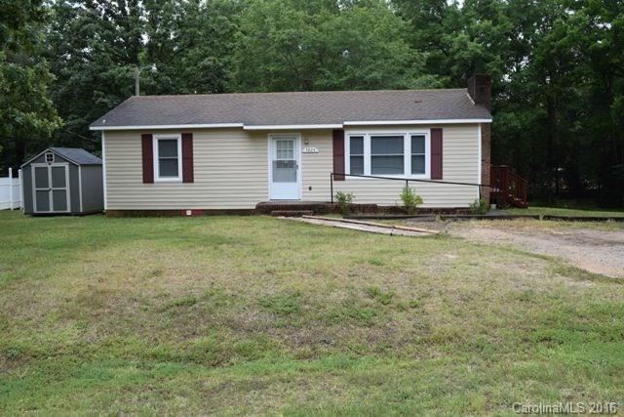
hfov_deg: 53.1
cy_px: 208
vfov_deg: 36.9
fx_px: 624
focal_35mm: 36
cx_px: 312
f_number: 8
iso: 200
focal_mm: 24
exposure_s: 1/250
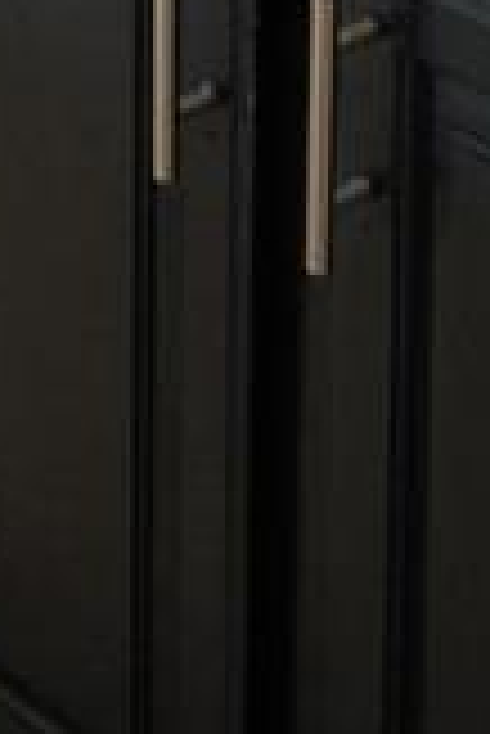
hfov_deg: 8.1
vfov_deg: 11.0
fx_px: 3361
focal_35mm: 165
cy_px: -842
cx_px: -279
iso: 3200
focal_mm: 23
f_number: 2.8
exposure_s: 1/125
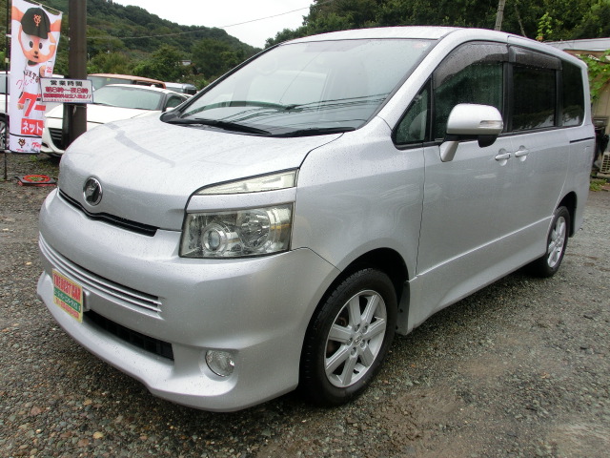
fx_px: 529
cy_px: 229
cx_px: 305
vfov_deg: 46.8
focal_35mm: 30
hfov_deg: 60.0
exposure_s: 1/80
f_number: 3.5
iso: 100
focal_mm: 5.25
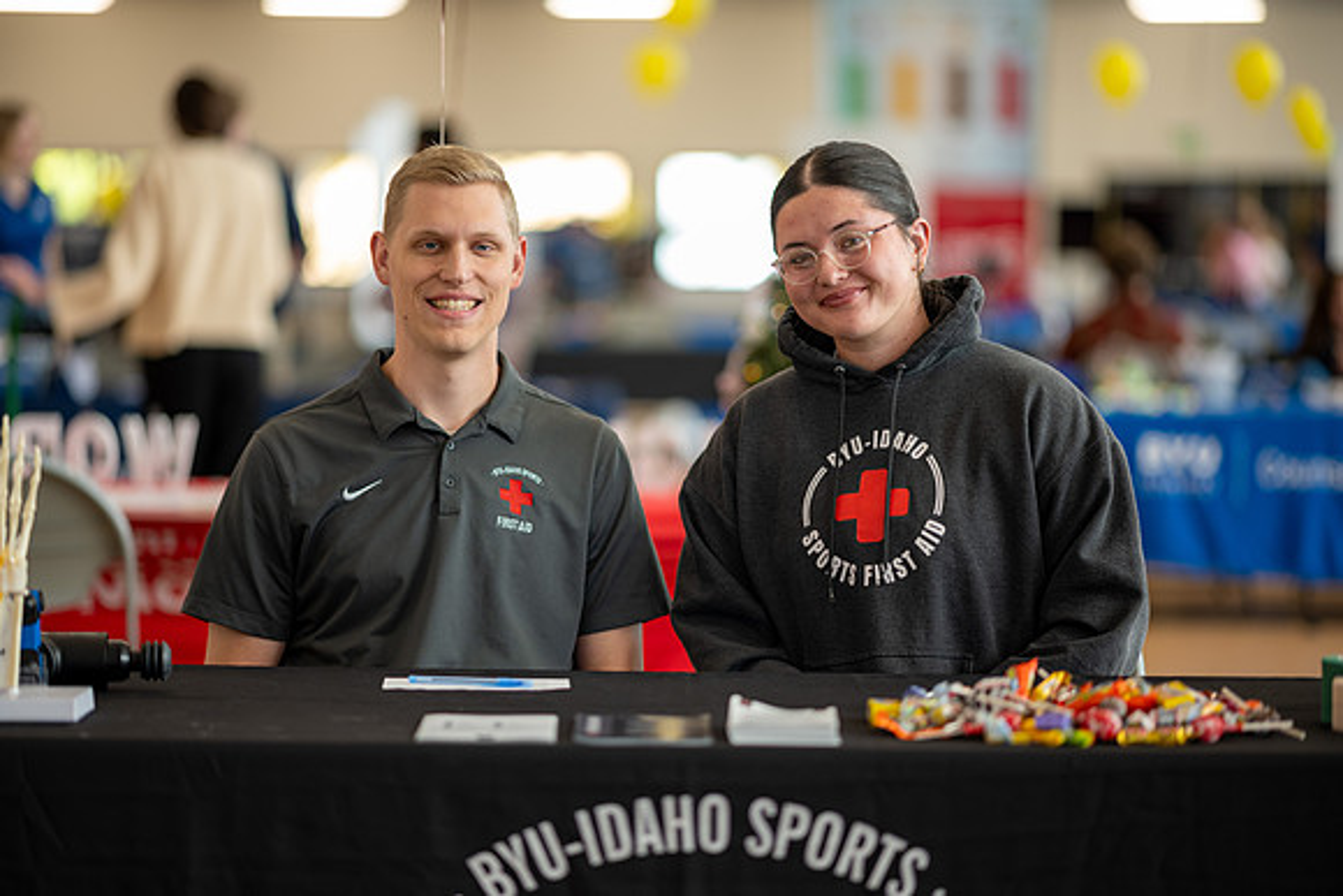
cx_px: 672
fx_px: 3918
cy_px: 448
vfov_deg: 13.0
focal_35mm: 105
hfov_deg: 19.5
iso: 160
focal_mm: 105
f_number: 1.4
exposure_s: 1/160
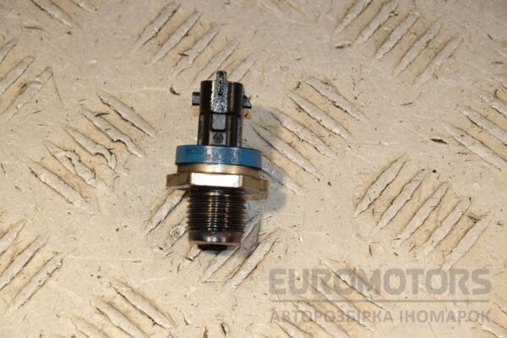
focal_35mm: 158
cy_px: 169
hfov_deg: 13.0
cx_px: 254
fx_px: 2218
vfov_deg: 8.7
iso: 800
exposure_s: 1/200
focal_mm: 105
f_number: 9
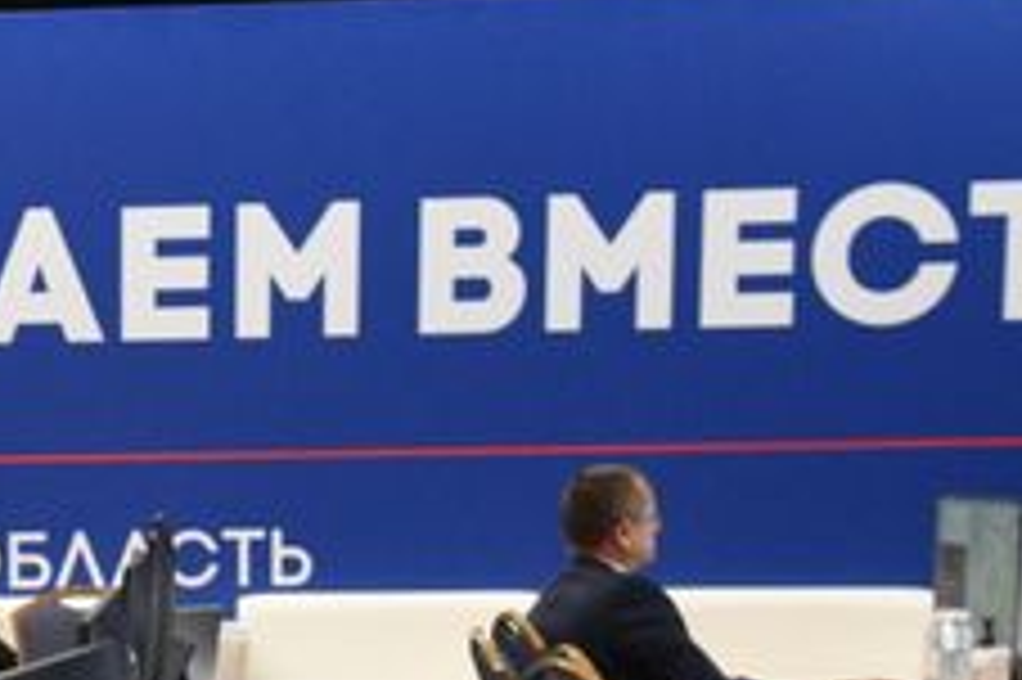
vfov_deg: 12.6
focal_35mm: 105
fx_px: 2979
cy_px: 865
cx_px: -171
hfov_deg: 18.5
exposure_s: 1/800
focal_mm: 34
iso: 12800
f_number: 5
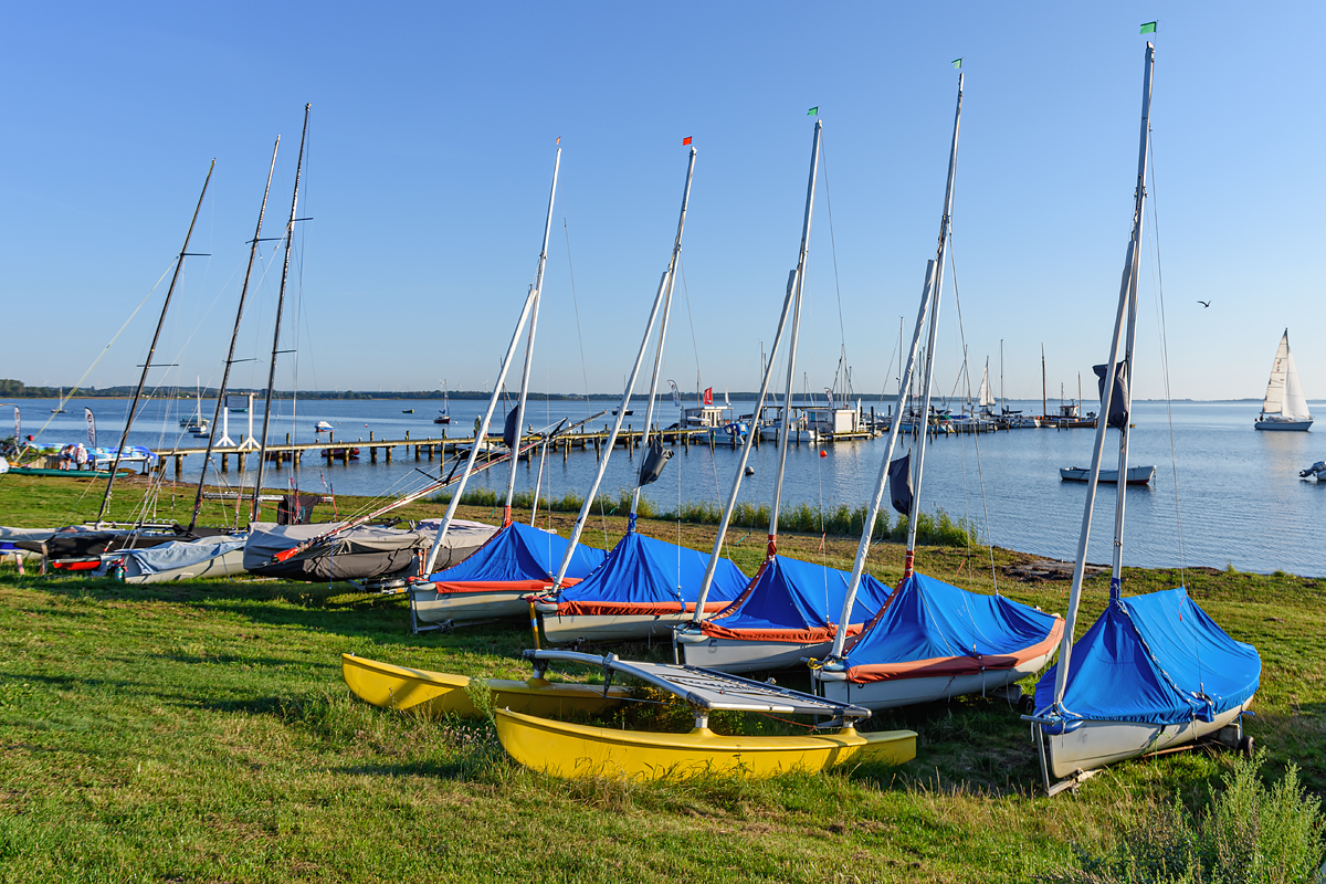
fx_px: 884
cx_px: 663
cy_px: 442
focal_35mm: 24
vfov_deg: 53.1
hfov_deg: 73.7
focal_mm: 16
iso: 100
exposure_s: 1/800
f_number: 5
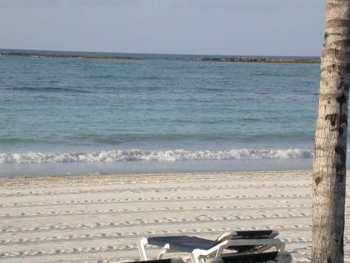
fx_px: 1557
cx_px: 175
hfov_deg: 12.8
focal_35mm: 154
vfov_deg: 9.6
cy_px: 132
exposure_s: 1/294
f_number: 6.5
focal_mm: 32
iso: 100
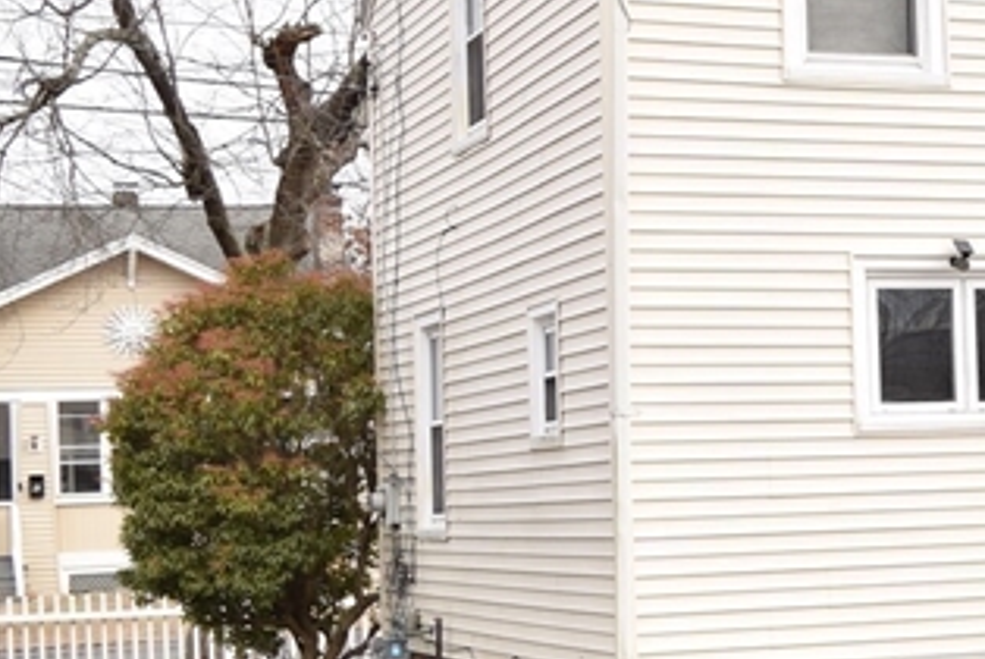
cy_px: 403
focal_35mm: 103
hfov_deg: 17.8
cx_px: 1468
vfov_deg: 13.4
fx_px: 2811
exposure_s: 1/100
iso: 100
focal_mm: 21
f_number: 6.3
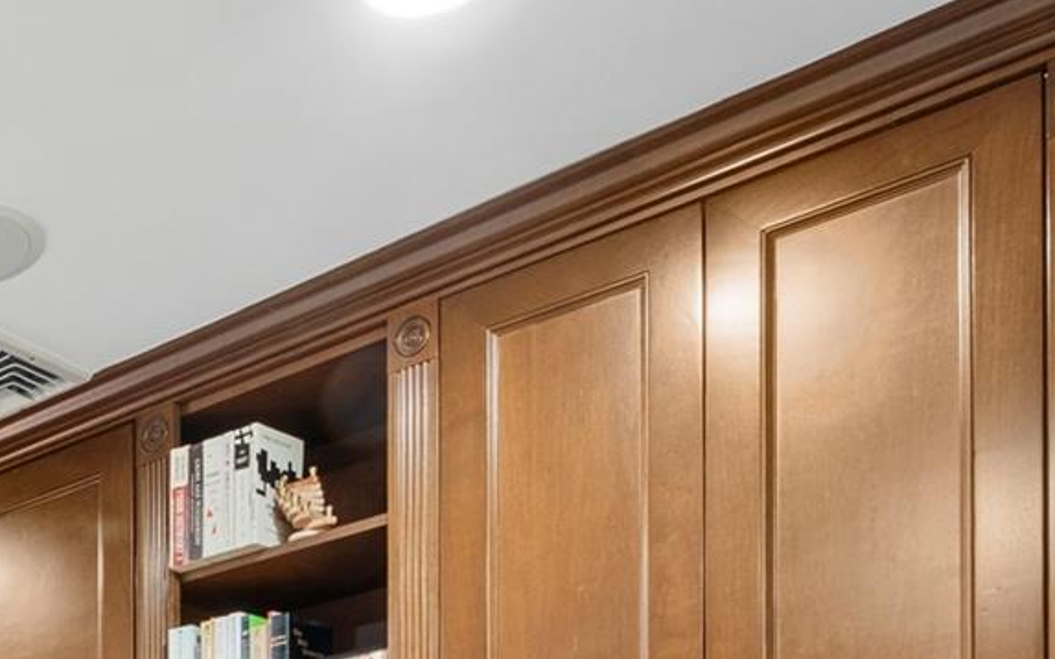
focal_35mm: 51
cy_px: 1019
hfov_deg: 32.8
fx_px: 1466
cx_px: -201
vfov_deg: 21.0
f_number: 9
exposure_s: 1/2
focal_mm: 9.6
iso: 320
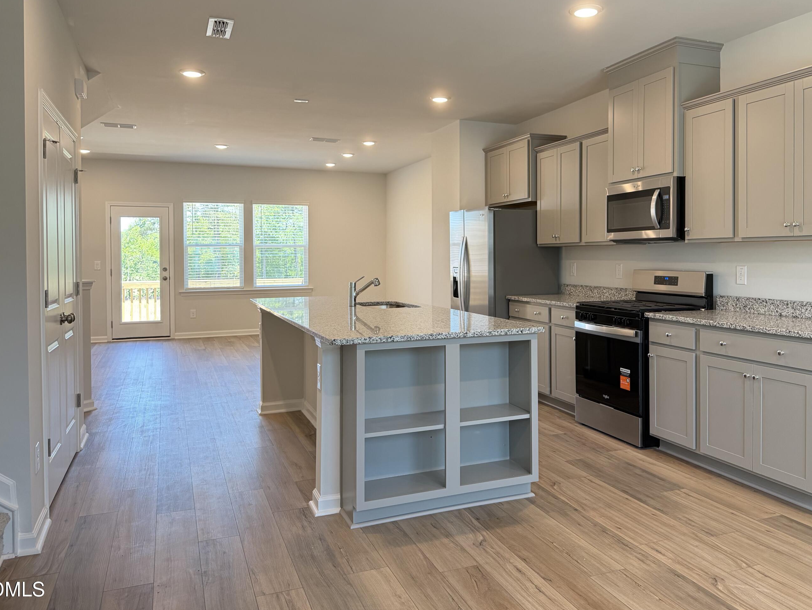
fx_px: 657
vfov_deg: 49.6
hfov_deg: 63.2
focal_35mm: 28
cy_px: 266
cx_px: 462
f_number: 1.78
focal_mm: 6.76
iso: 400
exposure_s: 1/120
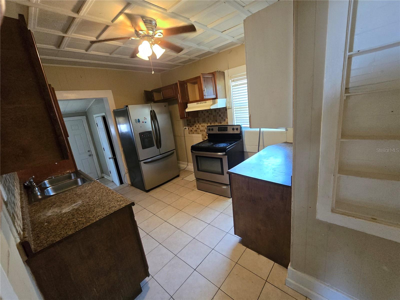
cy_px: 150
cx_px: 200
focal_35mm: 13
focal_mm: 2.2
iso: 1000
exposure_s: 1/60
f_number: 2.2
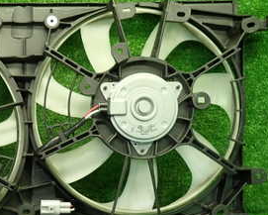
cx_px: 23
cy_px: 143
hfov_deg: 32.8
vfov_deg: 27.9
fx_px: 428
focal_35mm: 54
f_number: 2
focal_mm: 4.5
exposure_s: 1/40
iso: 200
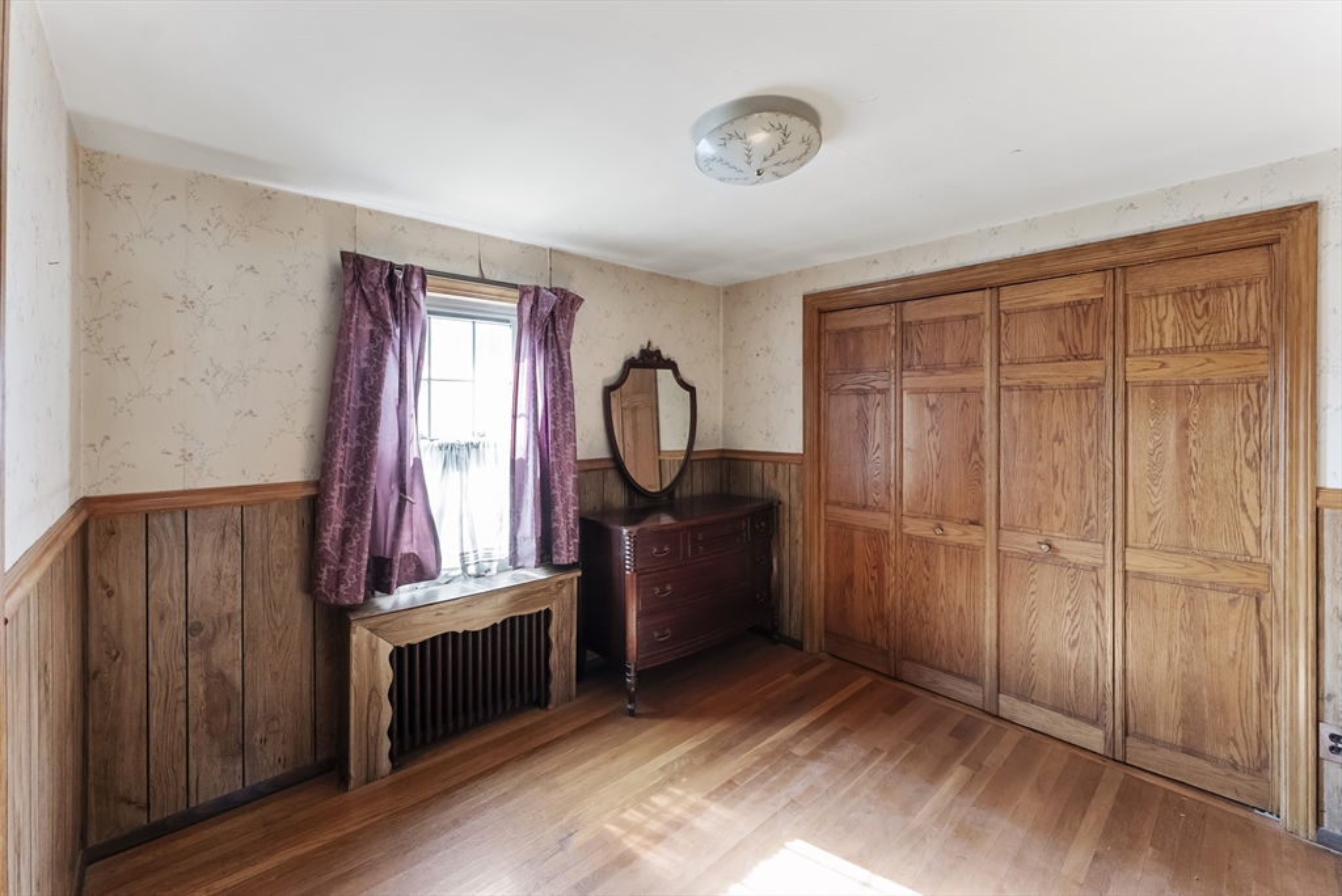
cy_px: 448
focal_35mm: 14
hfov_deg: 104.2
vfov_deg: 81.3
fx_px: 522
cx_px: 671
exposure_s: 1/60
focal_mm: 14
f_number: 5.6
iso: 2000
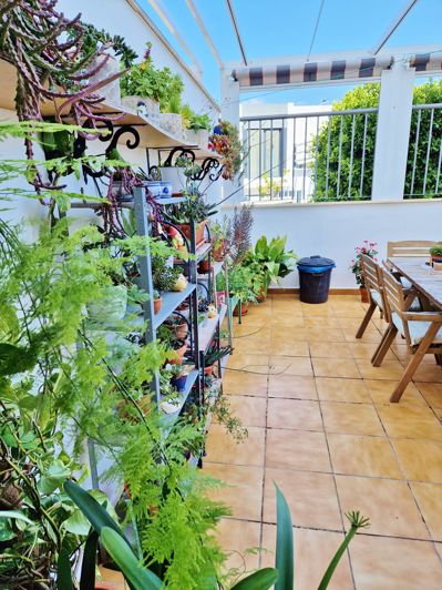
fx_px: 392
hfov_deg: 58.9
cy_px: 295
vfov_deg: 73.9
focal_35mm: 23
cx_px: 221
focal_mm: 5.4
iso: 50
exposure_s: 1/518
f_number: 1.8
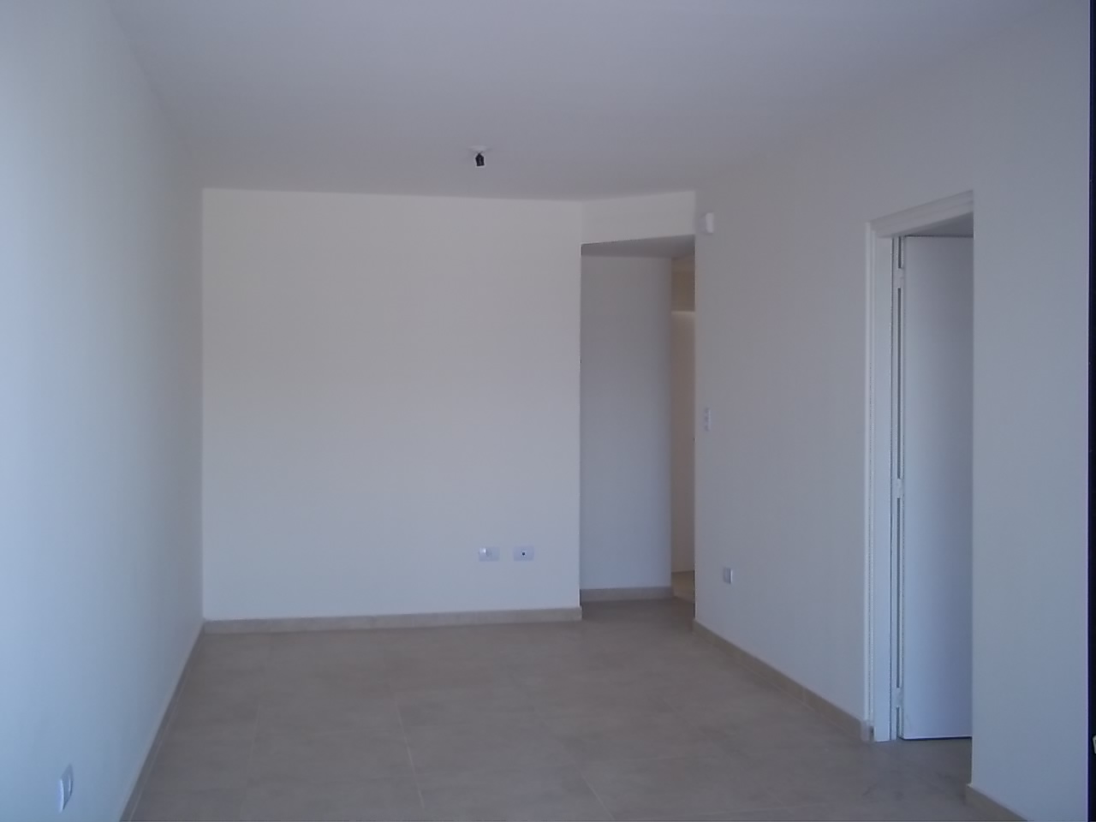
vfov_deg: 39.7
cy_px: 411
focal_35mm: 36
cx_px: 548
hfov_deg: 51.4
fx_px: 1140
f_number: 3.1
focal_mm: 6.5
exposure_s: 1/100
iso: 80
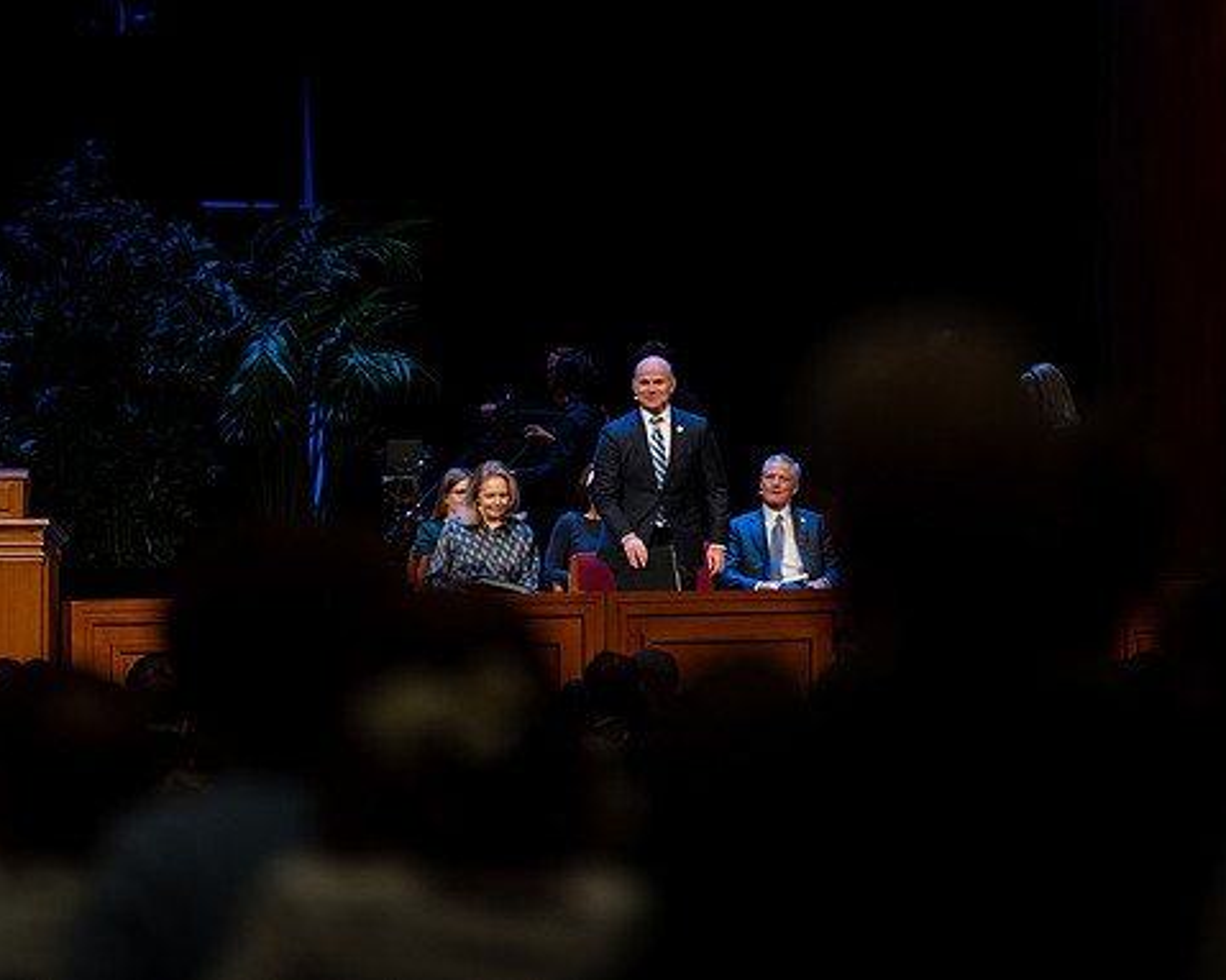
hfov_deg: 7.7
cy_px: 419
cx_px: 637
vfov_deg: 6.1
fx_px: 9142
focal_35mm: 252
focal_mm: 190
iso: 800
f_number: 2.8
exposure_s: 1/160
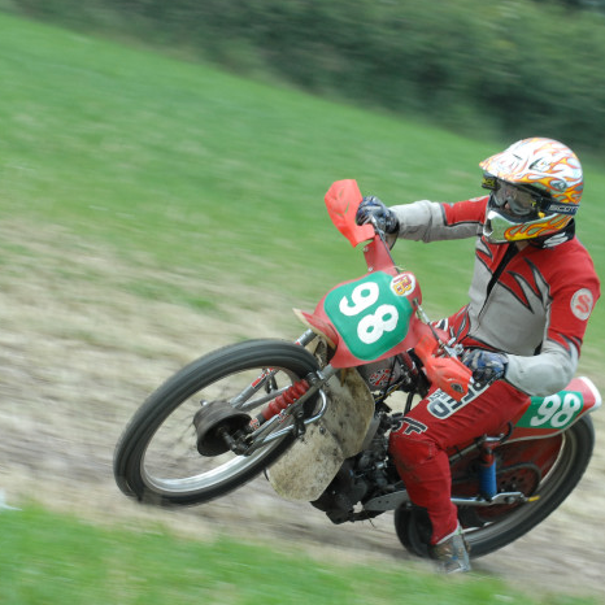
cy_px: 340
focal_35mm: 219
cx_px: 448
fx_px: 4330
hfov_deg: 8.0
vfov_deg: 8.0
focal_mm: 100
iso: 400
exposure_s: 1/160
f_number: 9
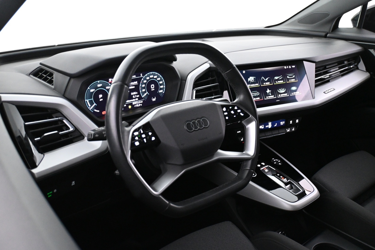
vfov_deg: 39.1
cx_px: 188
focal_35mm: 34
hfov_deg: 56.1
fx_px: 352
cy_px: 125
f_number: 4
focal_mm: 22.5
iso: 4000
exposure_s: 1/30
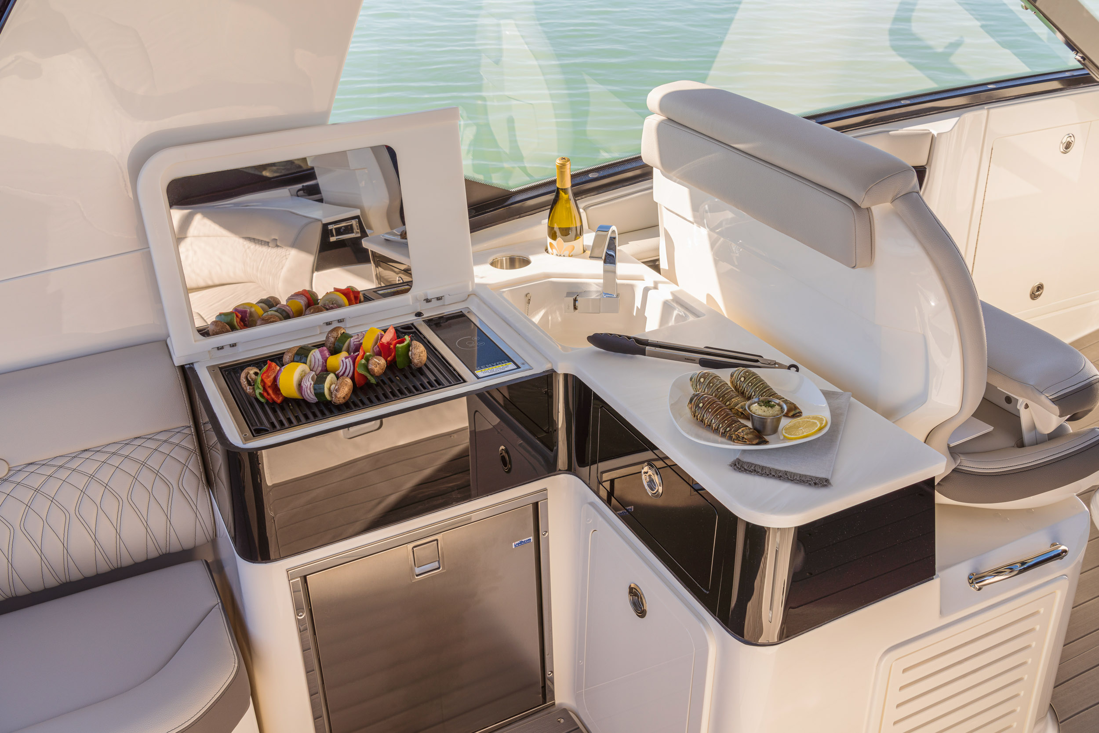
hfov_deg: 57.2
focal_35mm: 33
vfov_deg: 40.0
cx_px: 550
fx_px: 1007
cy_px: 366
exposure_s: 1/125
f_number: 9
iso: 100
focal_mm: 33
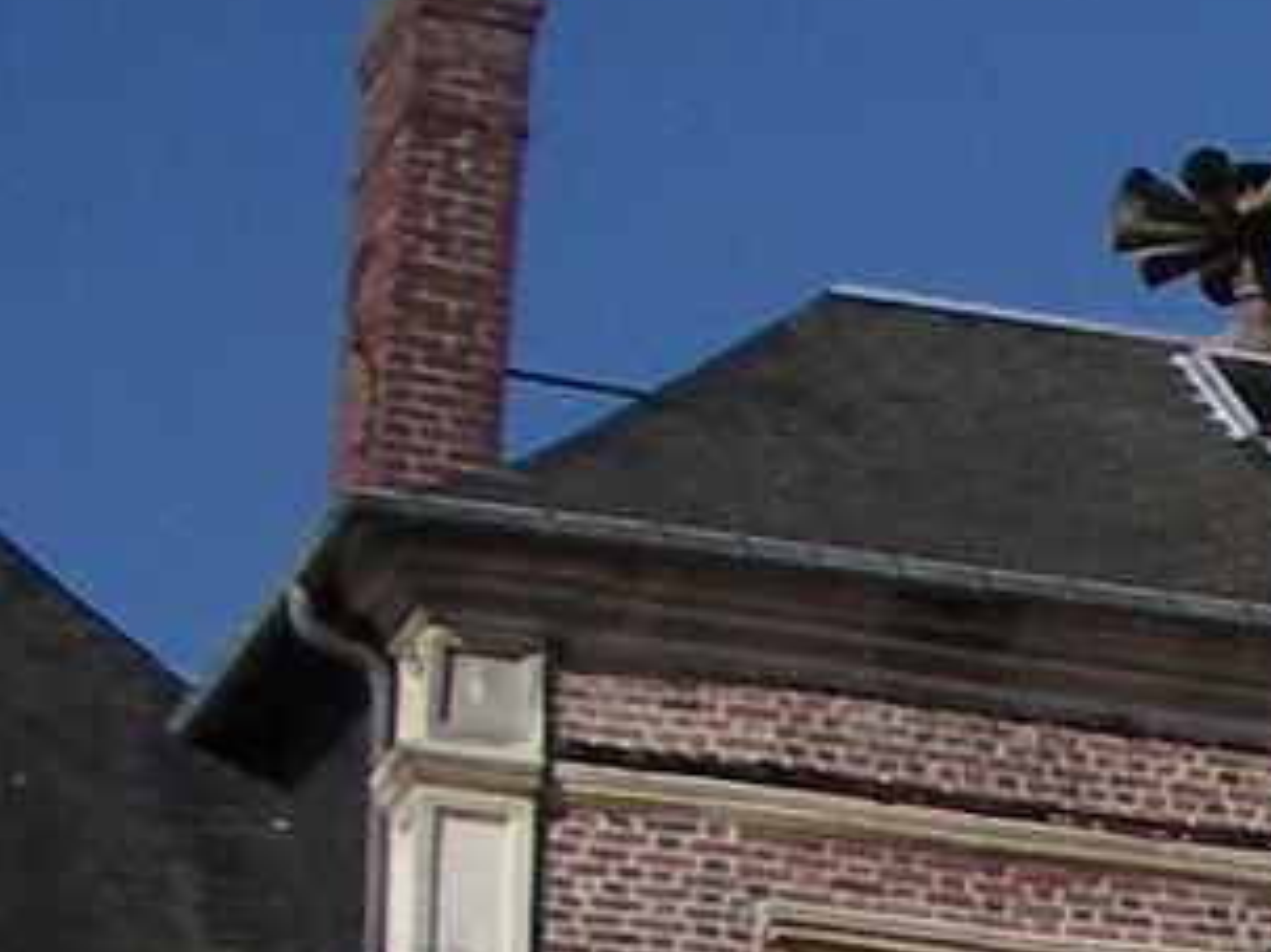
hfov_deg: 8.4
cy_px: 1543
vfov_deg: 6.6
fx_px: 8148
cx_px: 2743
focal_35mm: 222
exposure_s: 1/800
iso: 80
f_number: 4.3
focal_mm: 5.8
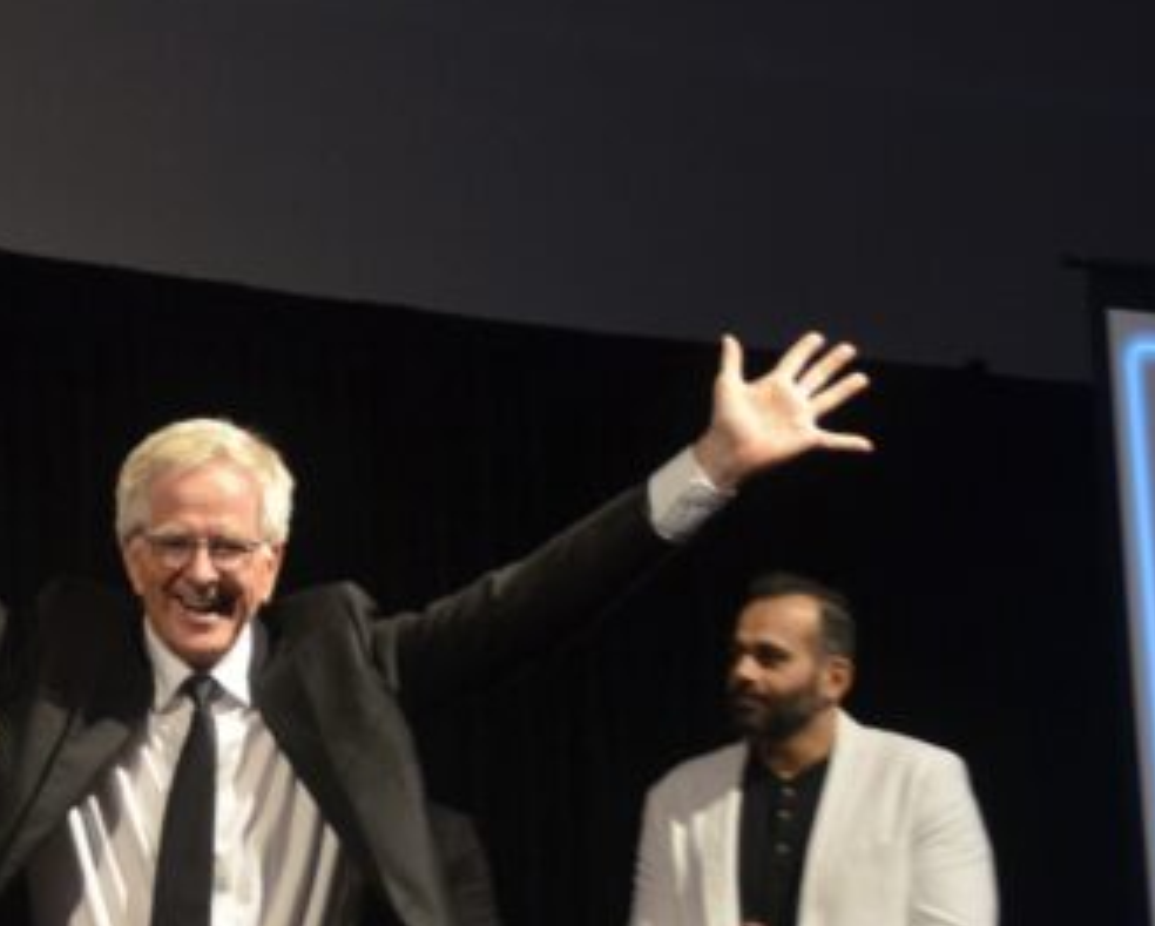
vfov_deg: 16.0
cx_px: 39
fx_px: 3282
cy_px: 665
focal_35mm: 96
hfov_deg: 19.5
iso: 1600
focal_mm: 35
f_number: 4.2
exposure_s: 1/40
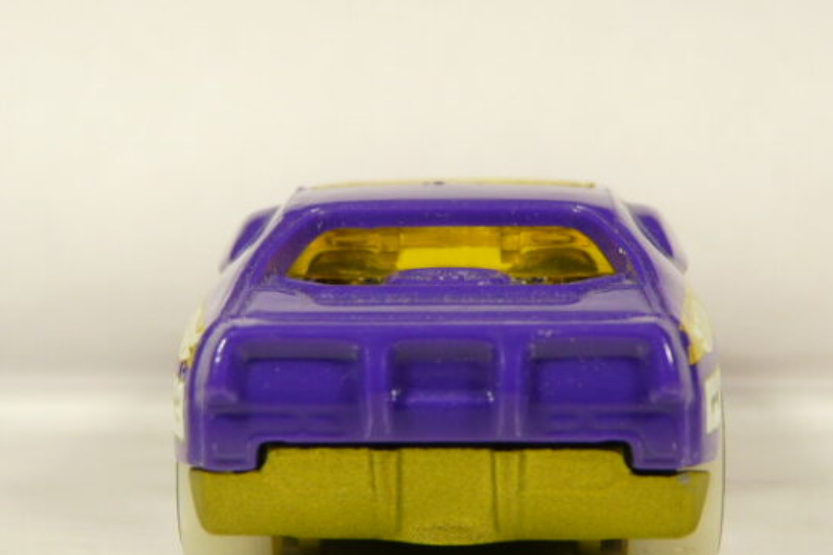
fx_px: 2683
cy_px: 314
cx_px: 439
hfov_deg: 17.6
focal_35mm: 116
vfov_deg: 11.8
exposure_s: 1/60
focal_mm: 10.2
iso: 100
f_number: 3.2
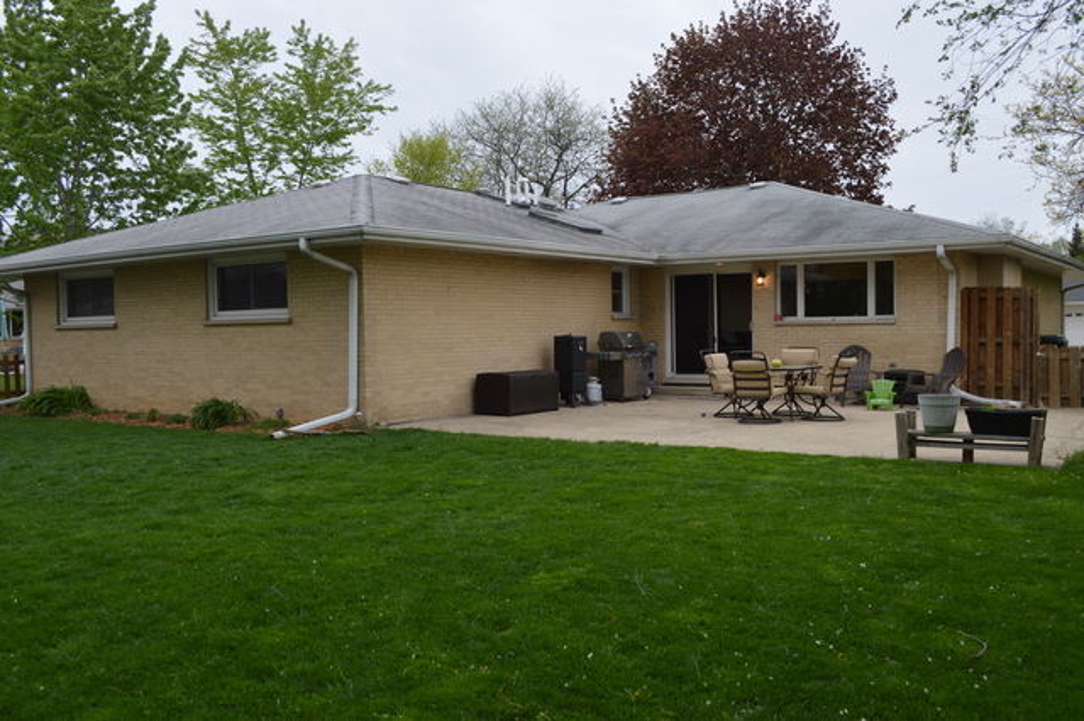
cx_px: 542
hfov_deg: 57.2
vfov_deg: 39.9
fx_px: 993
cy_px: 360
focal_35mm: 33
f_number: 5.6
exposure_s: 1/125
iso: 100
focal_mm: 22
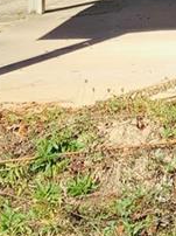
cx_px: 328
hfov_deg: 11.5
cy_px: -104
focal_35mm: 118
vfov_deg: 15.6
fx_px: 802
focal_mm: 3.3
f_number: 2.4
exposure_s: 1/721
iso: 25
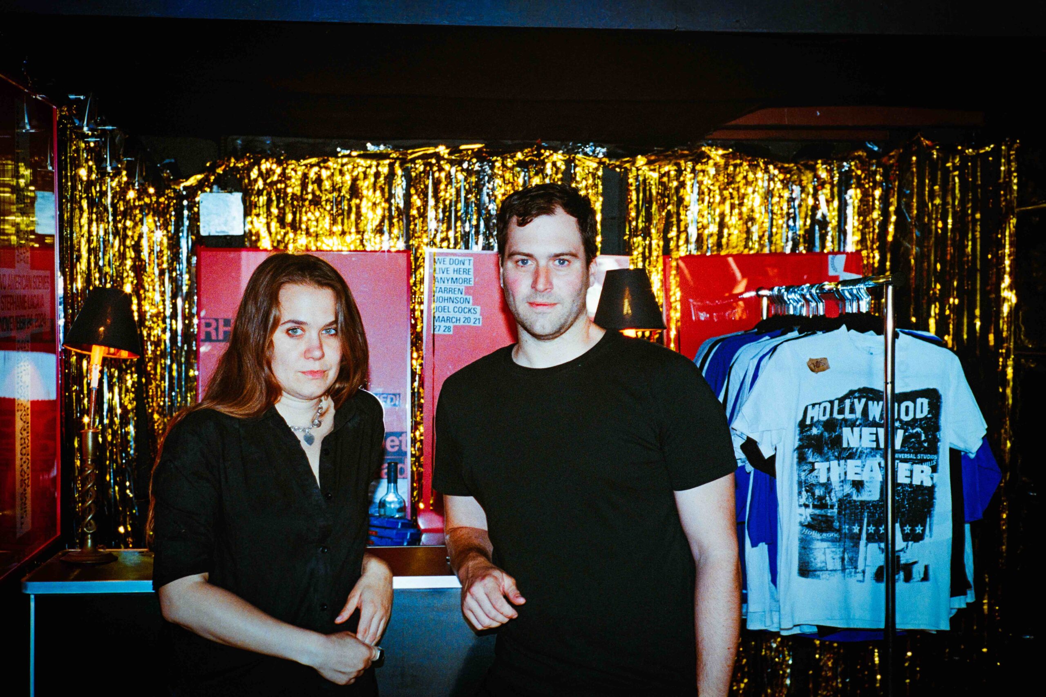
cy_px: 348
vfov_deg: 19.5
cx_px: 523
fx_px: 2034
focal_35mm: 70
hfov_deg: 28.8
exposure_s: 1/125
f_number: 8
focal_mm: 70
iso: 100
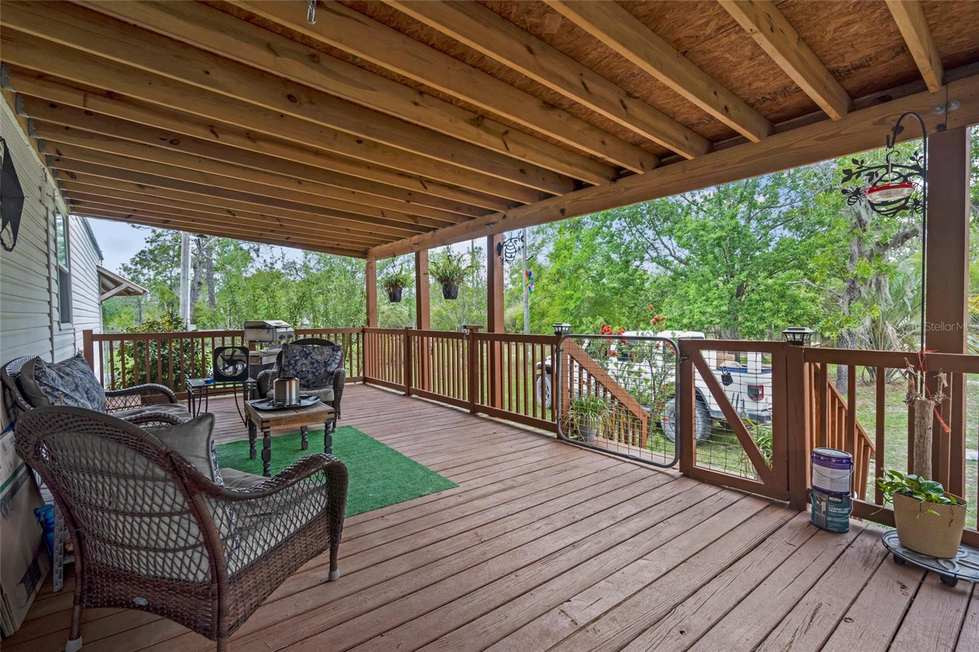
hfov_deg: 96.7
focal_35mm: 16
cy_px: 326
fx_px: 435
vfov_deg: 73.7
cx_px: 490
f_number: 8
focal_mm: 16
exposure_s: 1/25
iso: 400
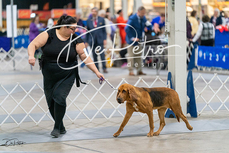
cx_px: 114
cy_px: 76
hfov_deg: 12.1
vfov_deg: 8.1
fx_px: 1082
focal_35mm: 170
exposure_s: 1/250
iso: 6400
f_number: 2.8
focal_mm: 170
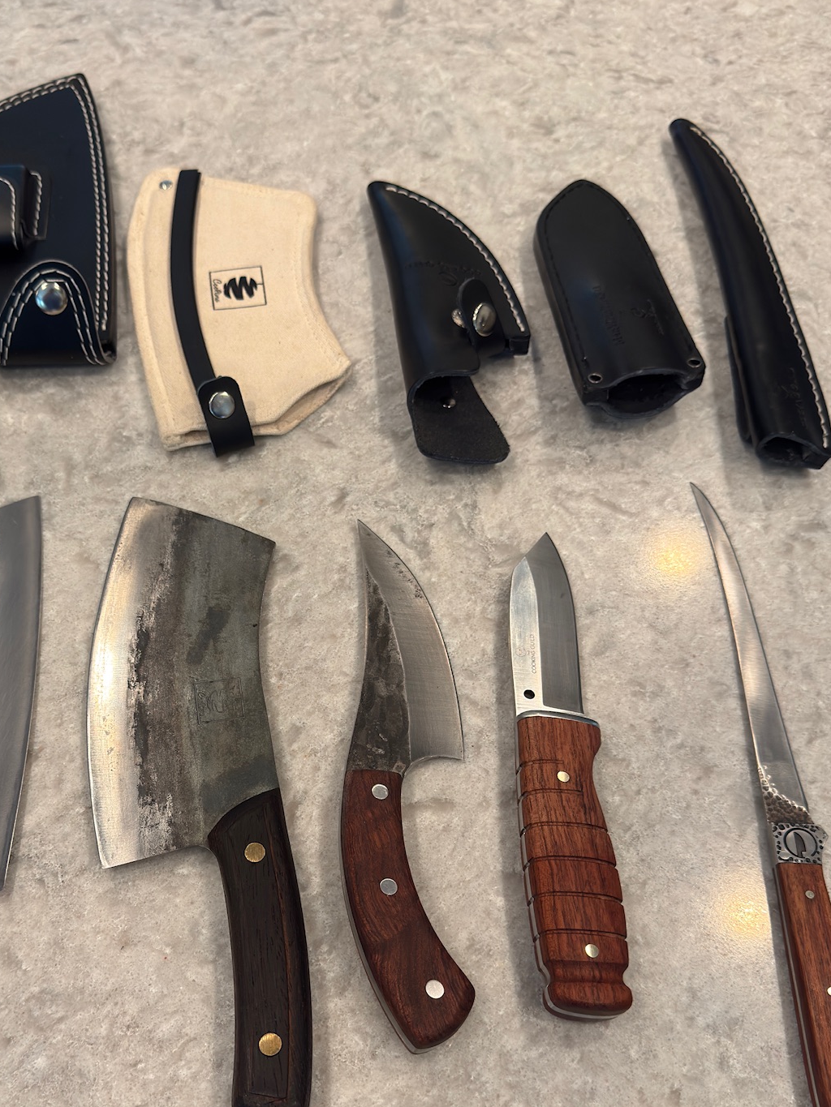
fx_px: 1152
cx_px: 288
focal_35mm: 36
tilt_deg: -58.4
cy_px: 651
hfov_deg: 39.3
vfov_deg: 51.1
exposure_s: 1/60
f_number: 1.78
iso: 160
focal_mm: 6.76
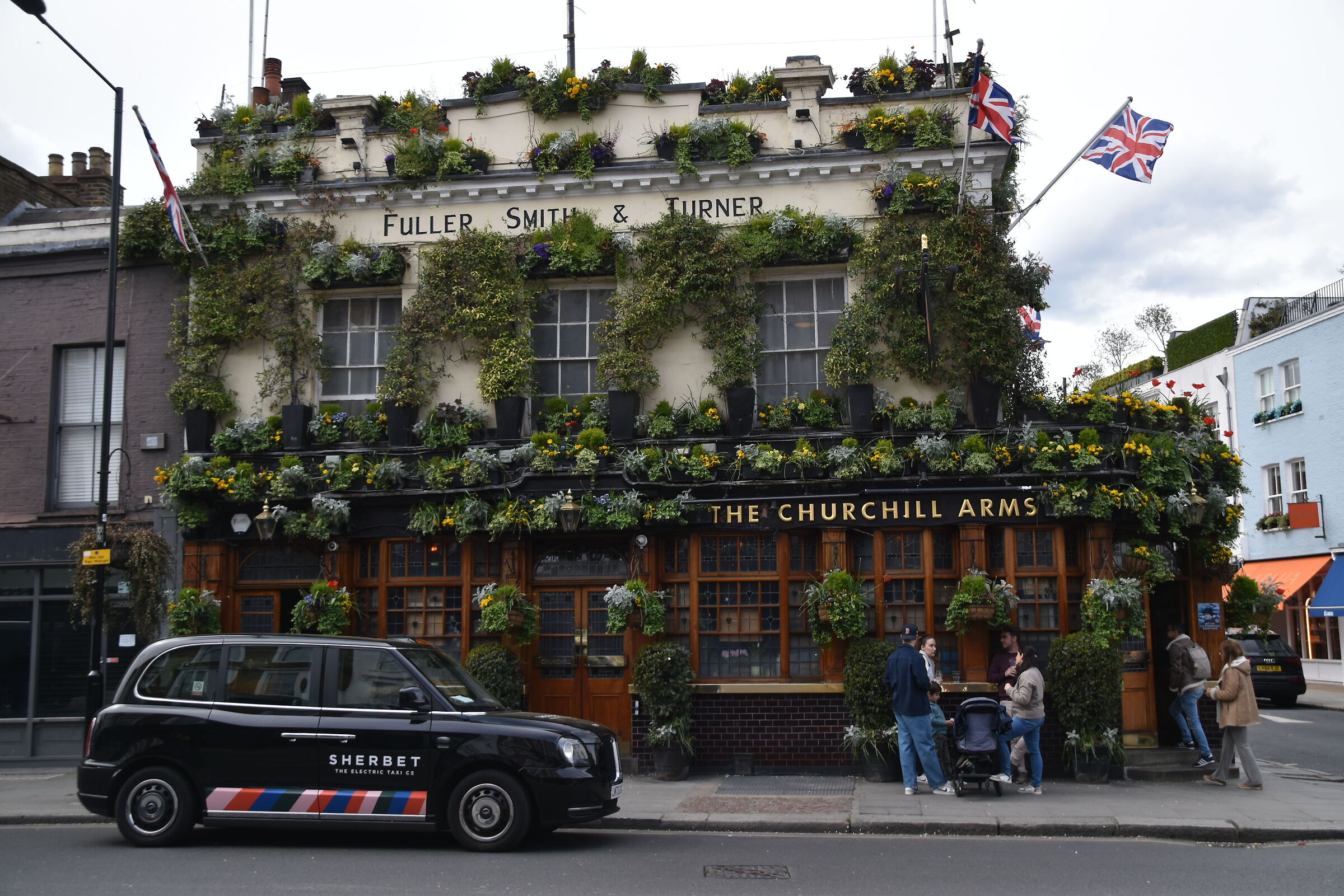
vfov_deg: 35.5
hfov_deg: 51.3
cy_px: 448
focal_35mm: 38
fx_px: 1400
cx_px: 672
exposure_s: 1/800
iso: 200
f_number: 4
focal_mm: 25
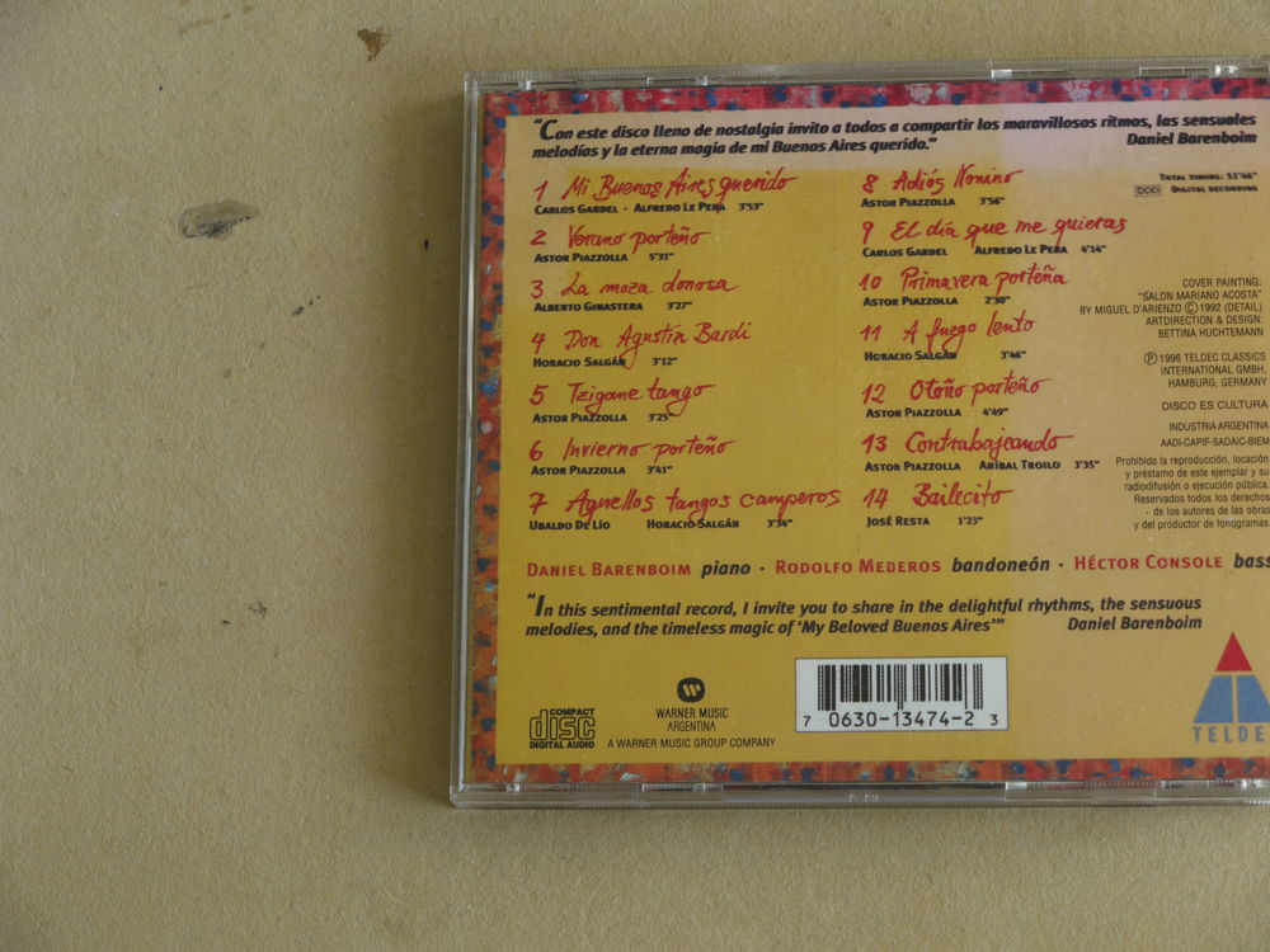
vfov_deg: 16.4
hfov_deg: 21.8
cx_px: 635
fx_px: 3302
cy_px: 476
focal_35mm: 90
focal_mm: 45
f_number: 5.6
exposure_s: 1/60
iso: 250
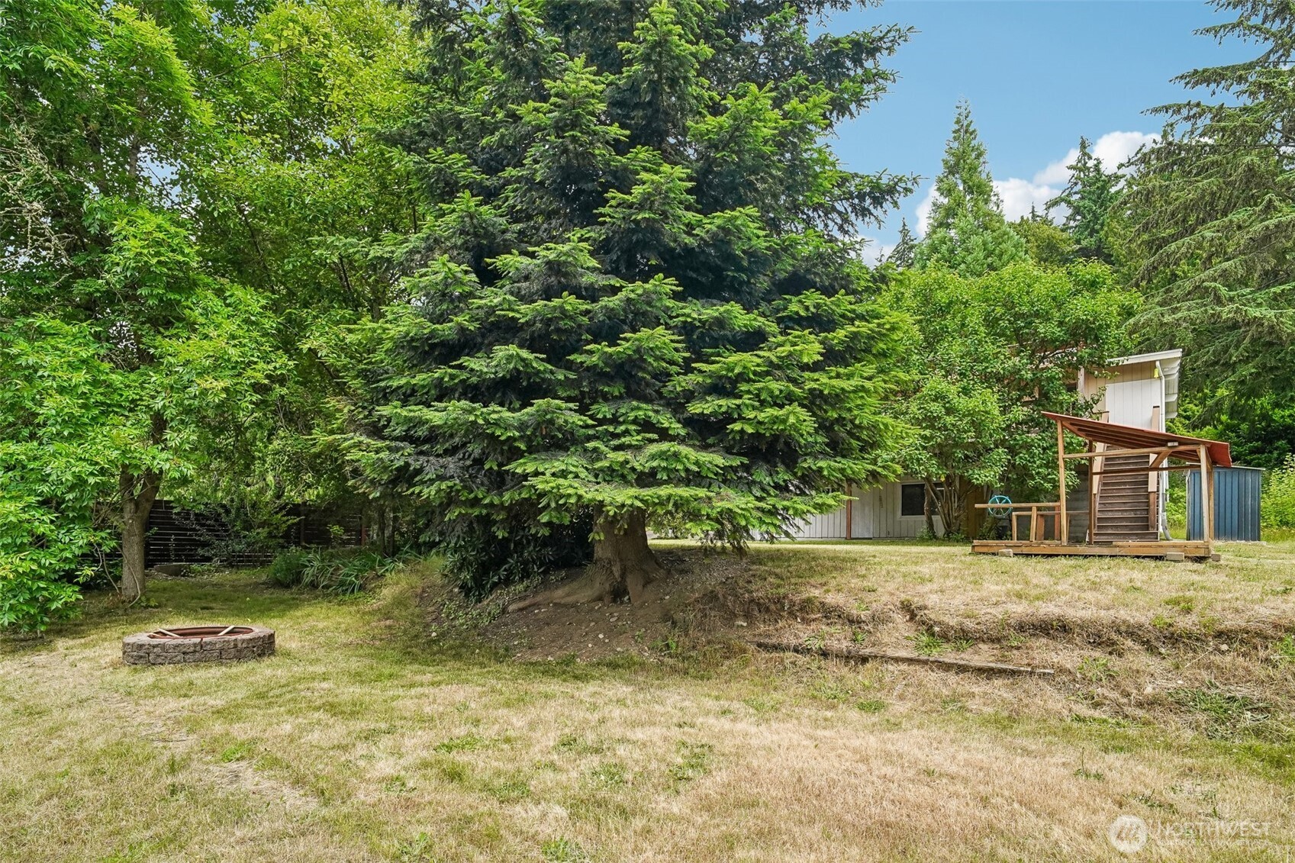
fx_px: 575
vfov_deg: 73.7
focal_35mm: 16
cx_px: 648
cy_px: 432
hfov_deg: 96.7
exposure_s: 1/500
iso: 1600
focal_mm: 16
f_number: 8
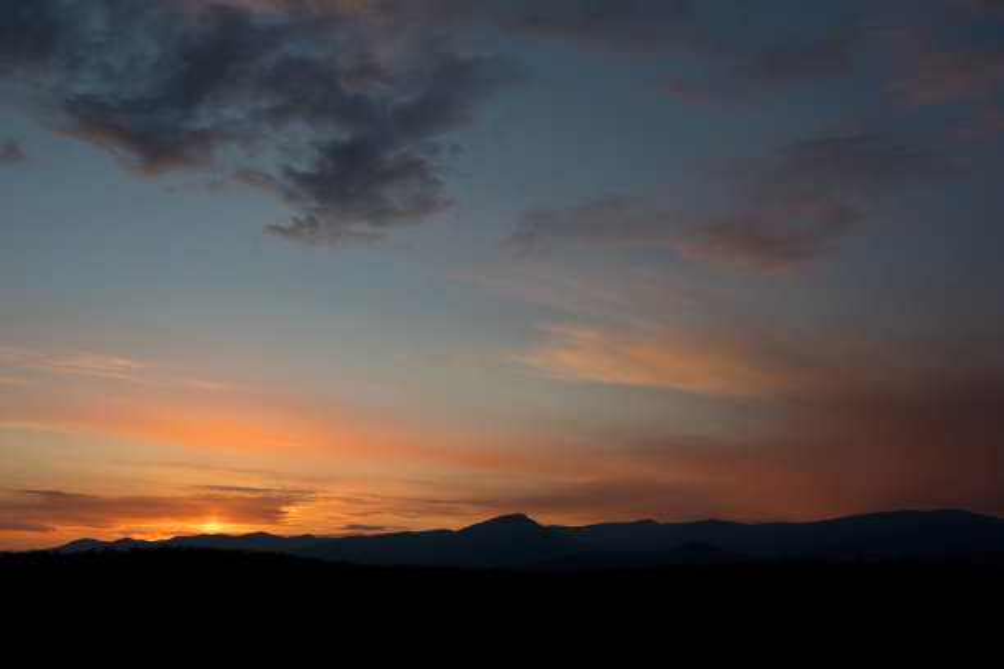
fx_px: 1199
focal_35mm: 43
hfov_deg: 45.4
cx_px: 502
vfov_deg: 31.2
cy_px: 334
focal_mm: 29
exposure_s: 1/250
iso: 220
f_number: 10
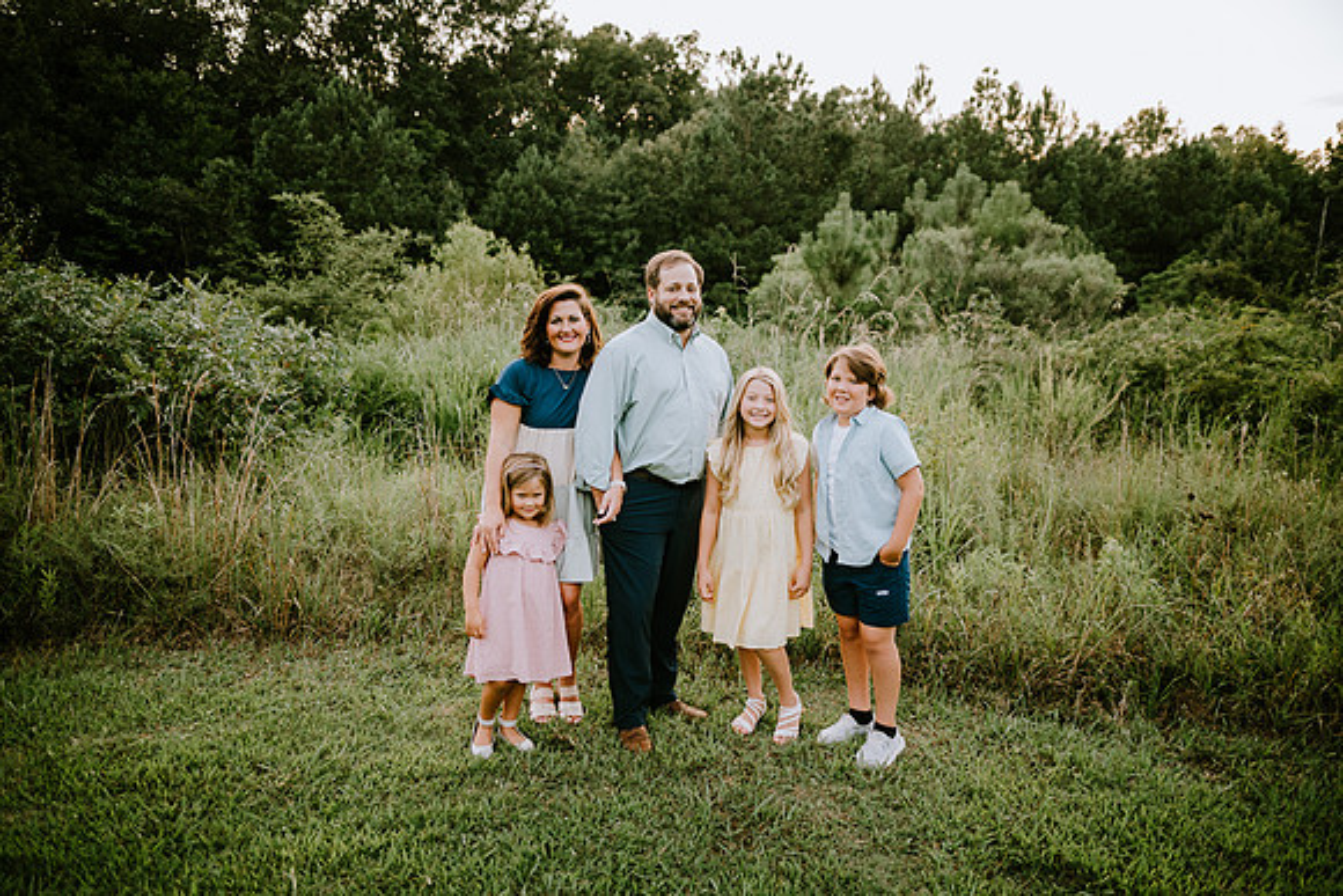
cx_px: 672
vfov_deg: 53.2
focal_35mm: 24
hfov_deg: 73.7
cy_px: 448
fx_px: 896
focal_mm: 24
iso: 250
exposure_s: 1/250
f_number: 2.2
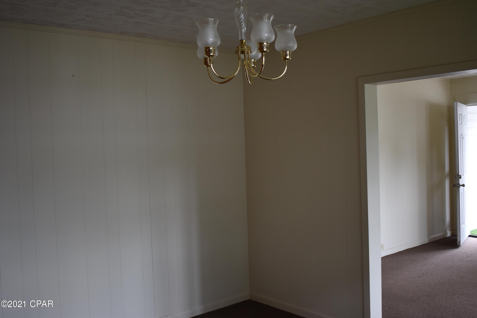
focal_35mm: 36
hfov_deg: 53.1
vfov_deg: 36.9
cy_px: 159
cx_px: 238
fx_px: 477
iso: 400
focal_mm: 24
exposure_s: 1/80
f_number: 4.5
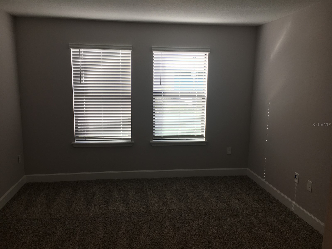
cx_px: 166
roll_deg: -1.6
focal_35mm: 29
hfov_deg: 61.7
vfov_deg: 48.2
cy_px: 124
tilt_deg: -9.3
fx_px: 278
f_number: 2.2
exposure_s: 1/120
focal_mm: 4.15
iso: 32
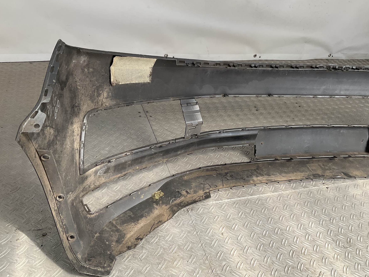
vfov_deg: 42.9
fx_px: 352
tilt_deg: -33.2
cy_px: 141
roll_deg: -12.0
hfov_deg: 55.2
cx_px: 206
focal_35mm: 33
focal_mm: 3
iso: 16
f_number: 1.8
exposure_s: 1/486
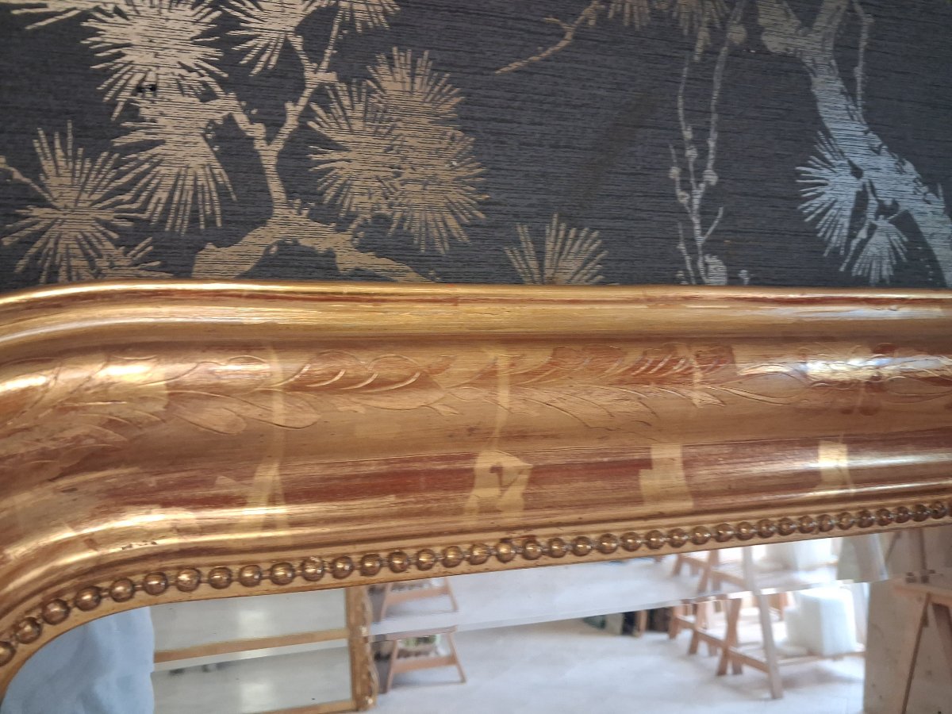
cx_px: 476
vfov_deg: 51.4
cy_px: 357
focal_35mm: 27
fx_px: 743
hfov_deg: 65.3
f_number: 1.8
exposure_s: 1/50
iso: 320
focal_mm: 4
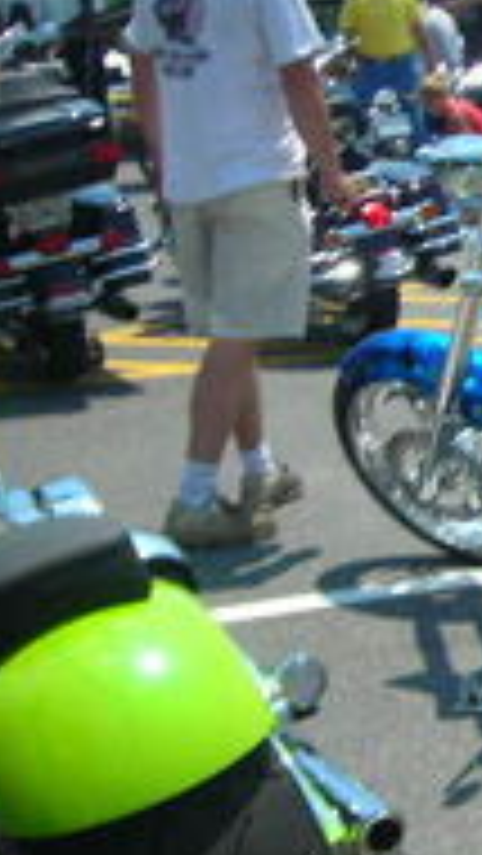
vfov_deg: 24.4
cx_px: 721
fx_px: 1975
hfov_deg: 13.2
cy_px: 369
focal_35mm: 87
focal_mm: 6.3
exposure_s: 1/138
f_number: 6.4
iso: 50
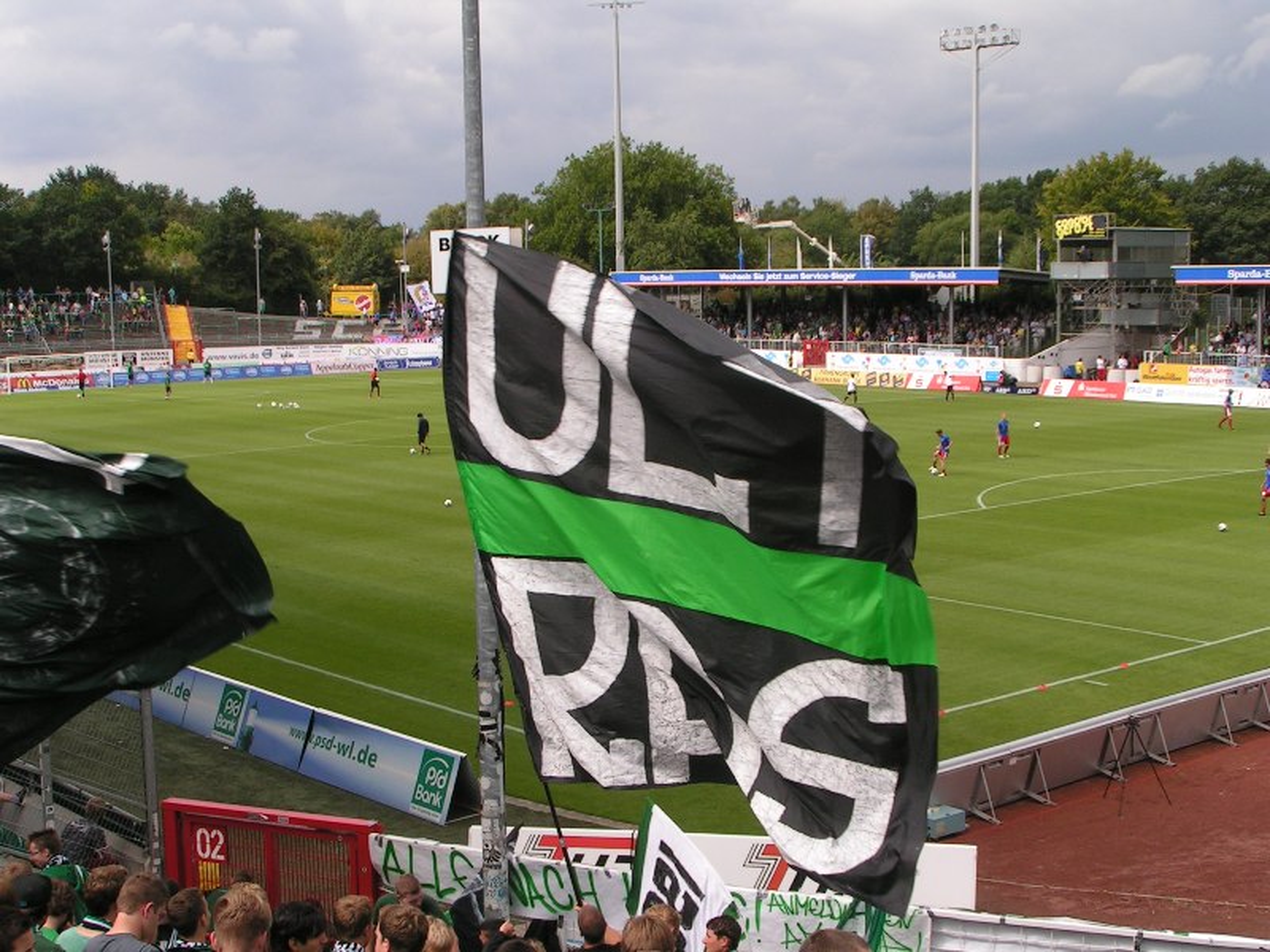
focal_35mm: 49
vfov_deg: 29.7
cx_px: 635
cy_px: 476
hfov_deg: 38.9
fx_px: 1798
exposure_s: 1/200
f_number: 5.6
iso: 50
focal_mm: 7.6
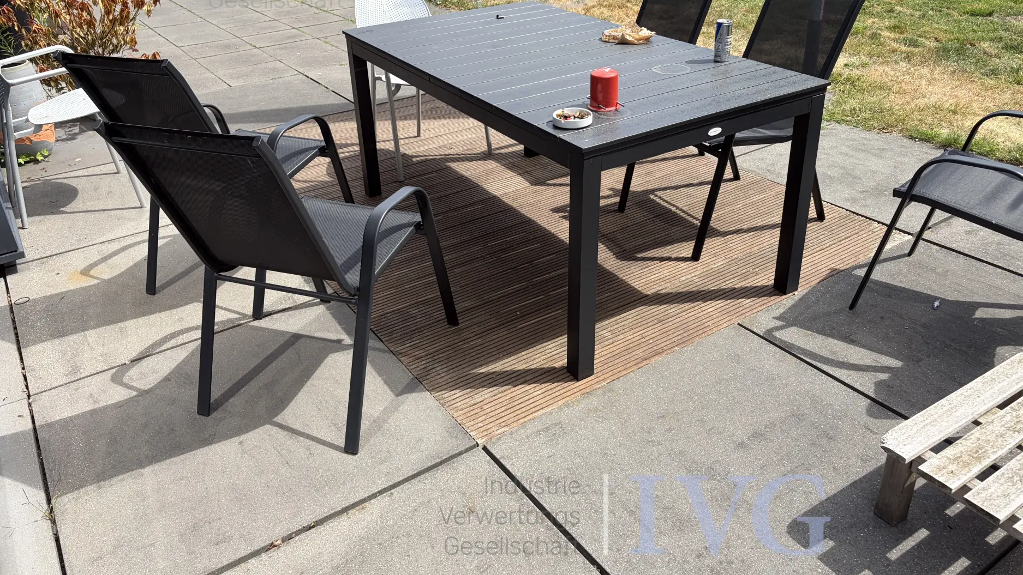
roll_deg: +3.0
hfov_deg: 66.1
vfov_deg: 40.1
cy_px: 241
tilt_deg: -26.8
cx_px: 517
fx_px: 787
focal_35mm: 29
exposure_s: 1/1364
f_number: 1.6
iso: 50
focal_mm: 5.96
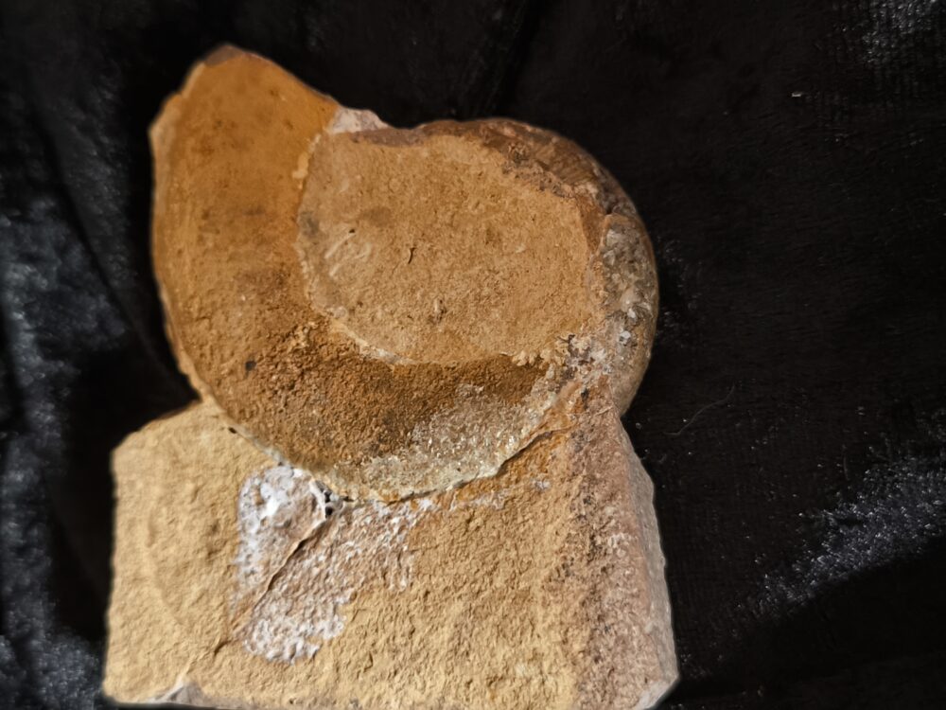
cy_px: 355
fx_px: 1366
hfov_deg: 38.2
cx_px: 473
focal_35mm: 50
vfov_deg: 29.1
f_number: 1.9
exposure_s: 1/25
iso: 800
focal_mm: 6.92
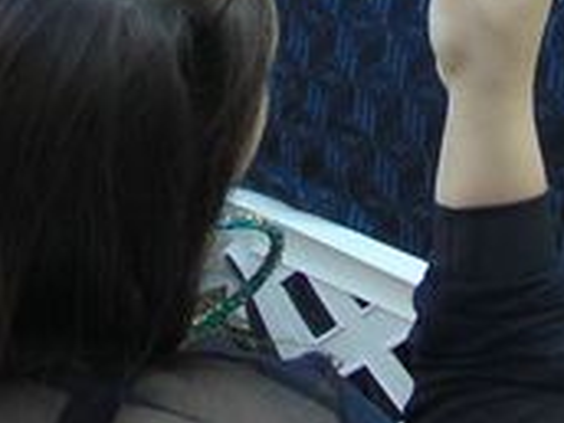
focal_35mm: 149
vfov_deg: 9.3
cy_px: -462
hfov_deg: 13.2
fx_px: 2428
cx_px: 151
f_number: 3
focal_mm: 4.5
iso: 80
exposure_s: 1/60
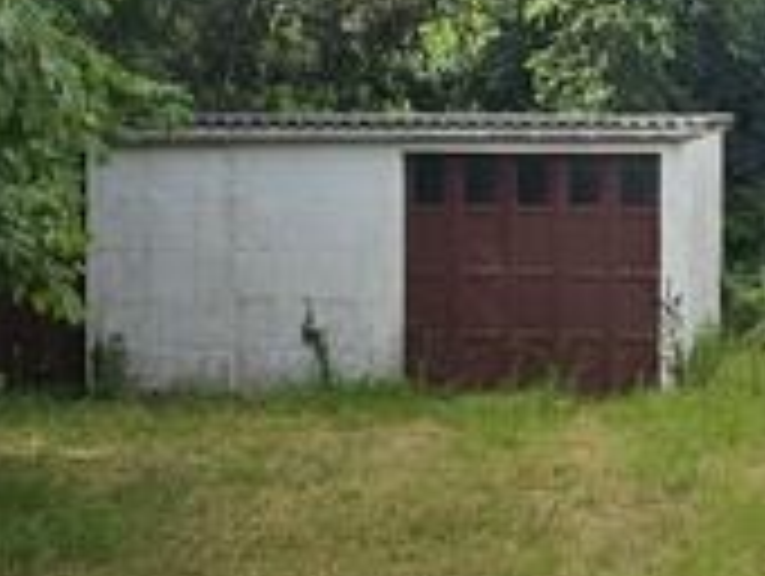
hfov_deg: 29.5
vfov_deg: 24.1
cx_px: 770
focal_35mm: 61
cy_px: 270
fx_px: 1350
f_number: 2.2
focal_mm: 2.2
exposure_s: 1/1550
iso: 50
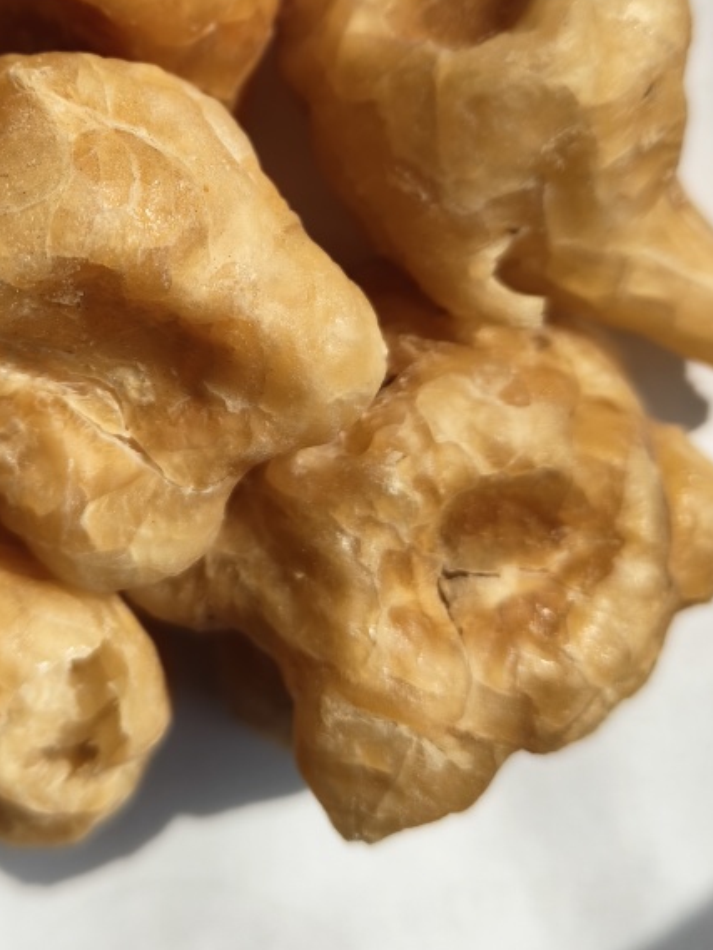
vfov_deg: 41.0
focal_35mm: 45
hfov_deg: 31.6
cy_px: 255
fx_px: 1235
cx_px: 182
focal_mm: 5.59
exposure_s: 1/474
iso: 50
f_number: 1.8
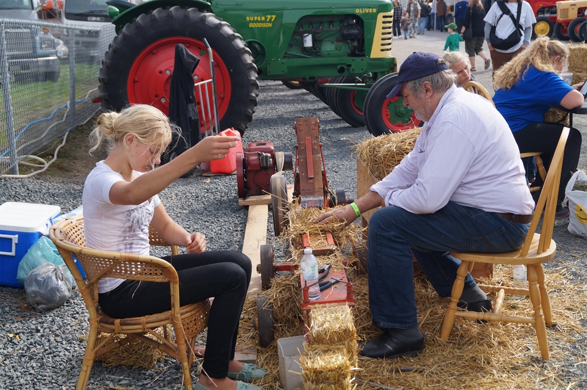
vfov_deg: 25.7
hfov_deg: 37.9
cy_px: 195
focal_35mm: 52
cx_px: 294
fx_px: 855
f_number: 5.6
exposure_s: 1/250
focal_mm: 35
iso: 100
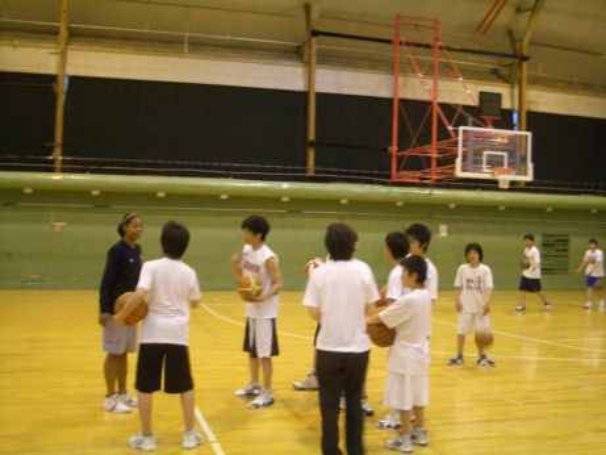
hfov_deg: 45.8
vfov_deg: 35.2
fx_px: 718
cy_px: 228
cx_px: 303
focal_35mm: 41
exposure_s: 1/40
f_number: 2.8
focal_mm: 6.8
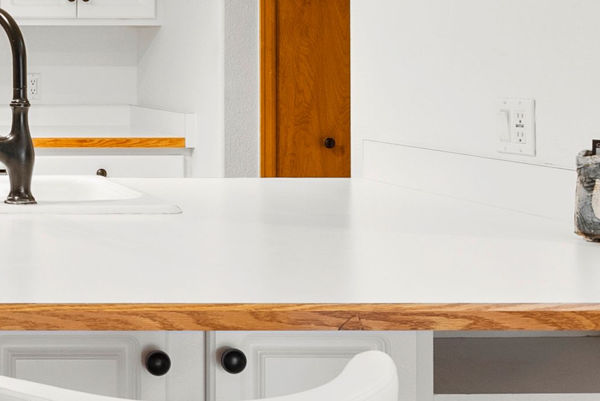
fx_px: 1034
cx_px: -225
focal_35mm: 62
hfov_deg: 26.3
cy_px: 51
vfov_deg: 21.5
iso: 640
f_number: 8
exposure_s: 1/6
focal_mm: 15
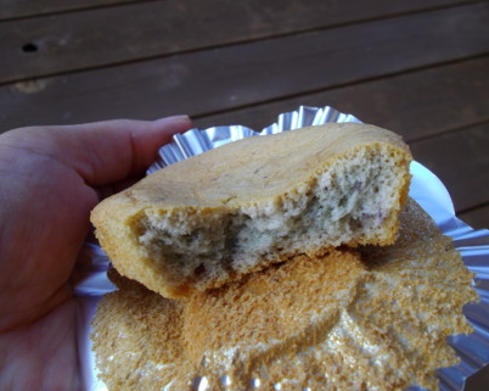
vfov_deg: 42.2
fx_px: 506
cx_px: 263
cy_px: 191
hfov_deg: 51.5
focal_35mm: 35
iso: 100
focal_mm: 5.8
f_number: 3.5
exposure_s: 1/200
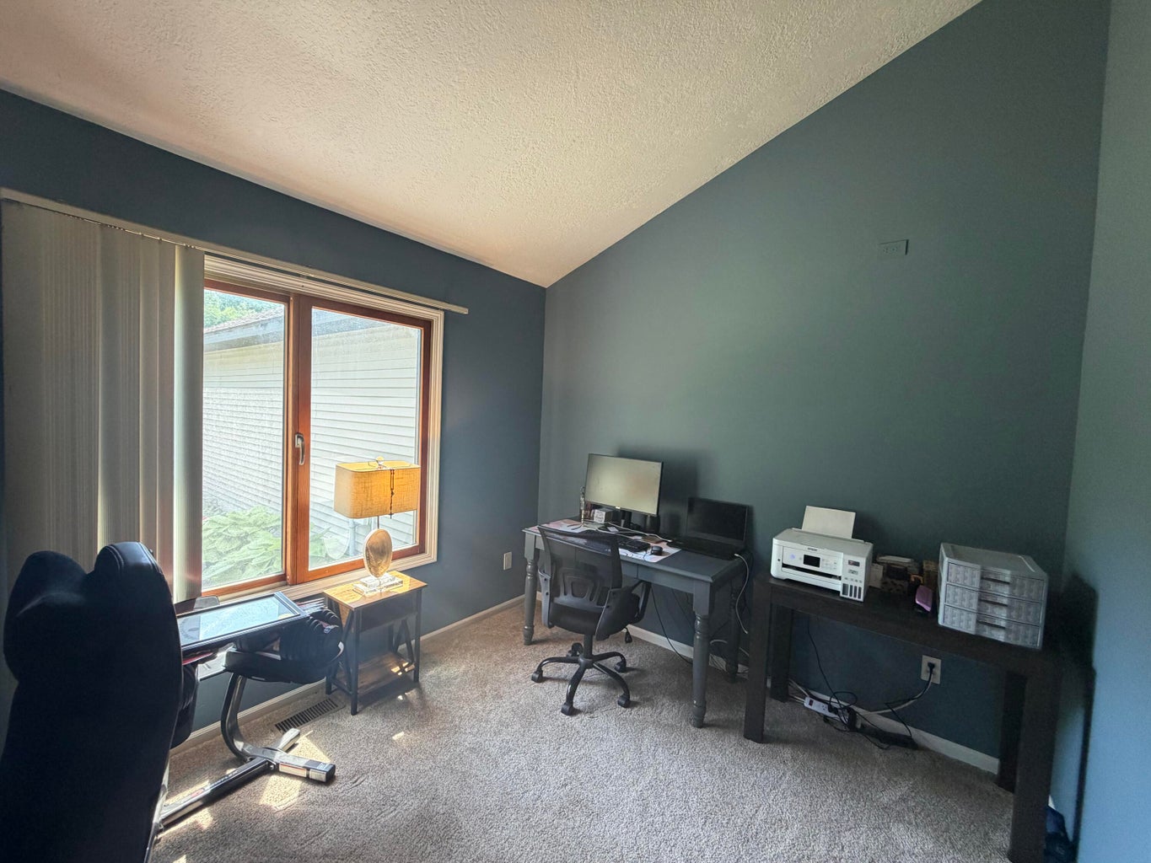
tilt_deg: -2.3
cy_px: 432
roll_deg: -2.1
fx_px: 466
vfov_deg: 85.7
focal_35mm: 14
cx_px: 576
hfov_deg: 102.1
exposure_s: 1/60
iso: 200
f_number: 2.2
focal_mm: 2.22
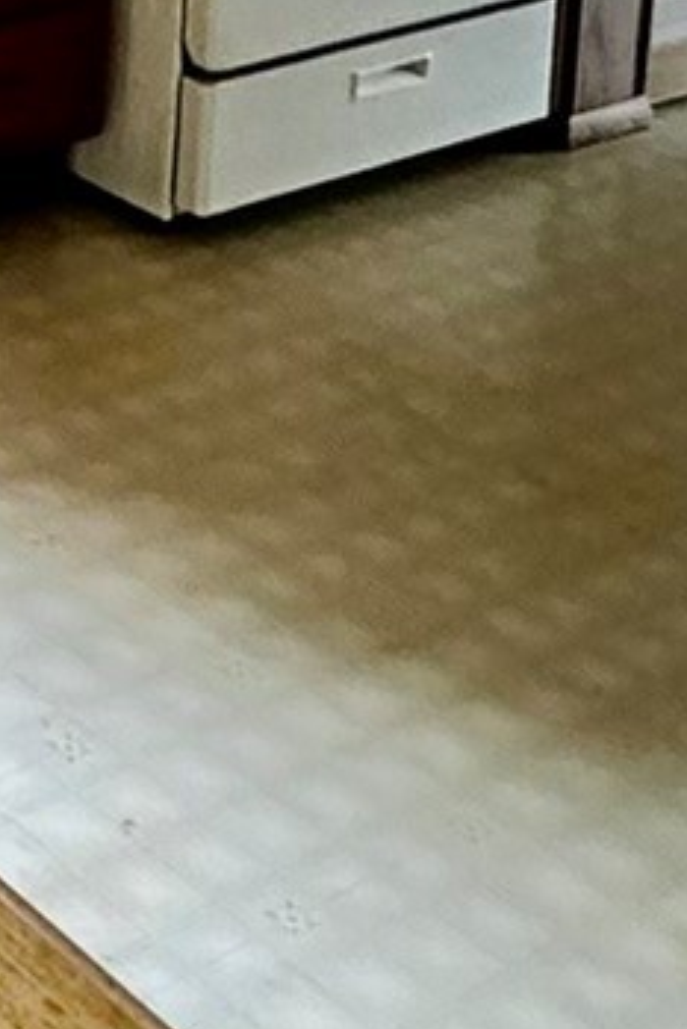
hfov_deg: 13.9
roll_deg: -1.4
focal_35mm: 80
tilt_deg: -6.2
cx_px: -764
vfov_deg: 21.4
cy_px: -510
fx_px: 2288
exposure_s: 1/60
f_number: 2.2
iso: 1000
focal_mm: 2.22
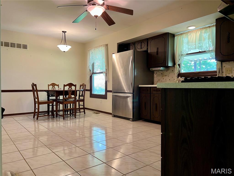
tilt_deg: -2.0
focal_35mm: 26
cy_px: 88
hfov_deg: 67.3
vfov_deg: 53.1
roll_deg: -0.7
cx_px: 117
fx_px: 176
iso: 125
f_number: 1.5
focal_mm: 5.7
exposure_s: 1/60
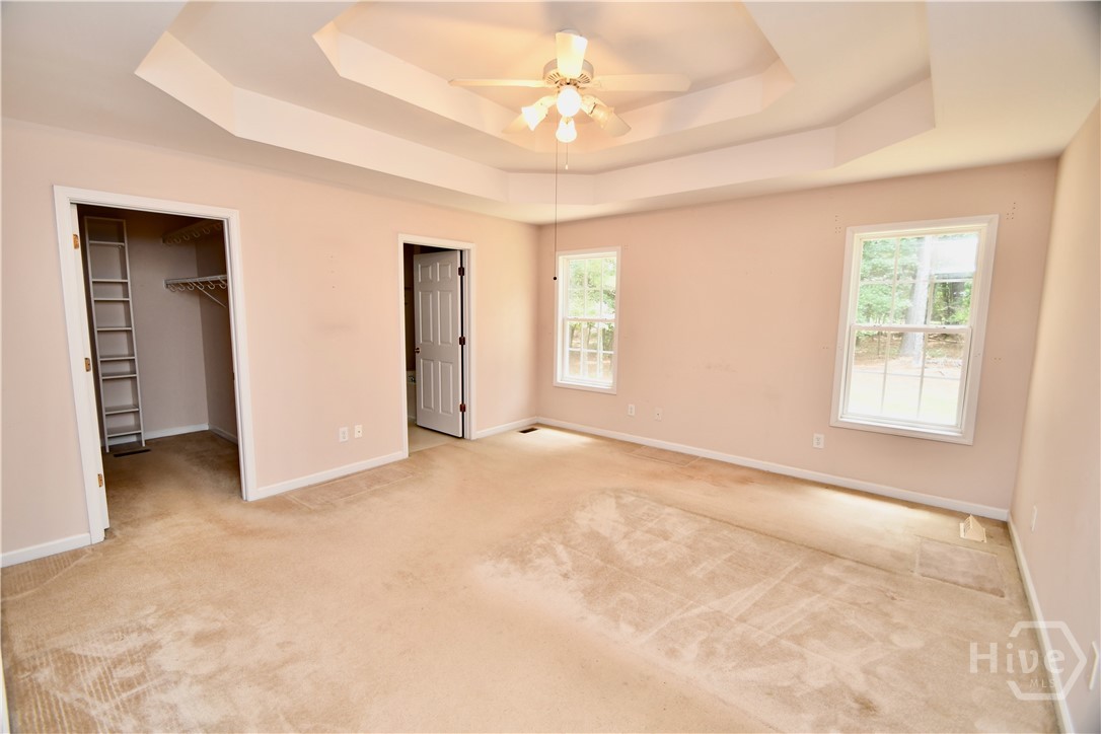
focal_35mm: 15
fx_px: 459
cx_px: 550
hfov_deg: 100.4
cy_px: 367
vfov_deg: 77.3
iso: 400
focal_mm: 10
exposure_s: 1/60
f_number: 4
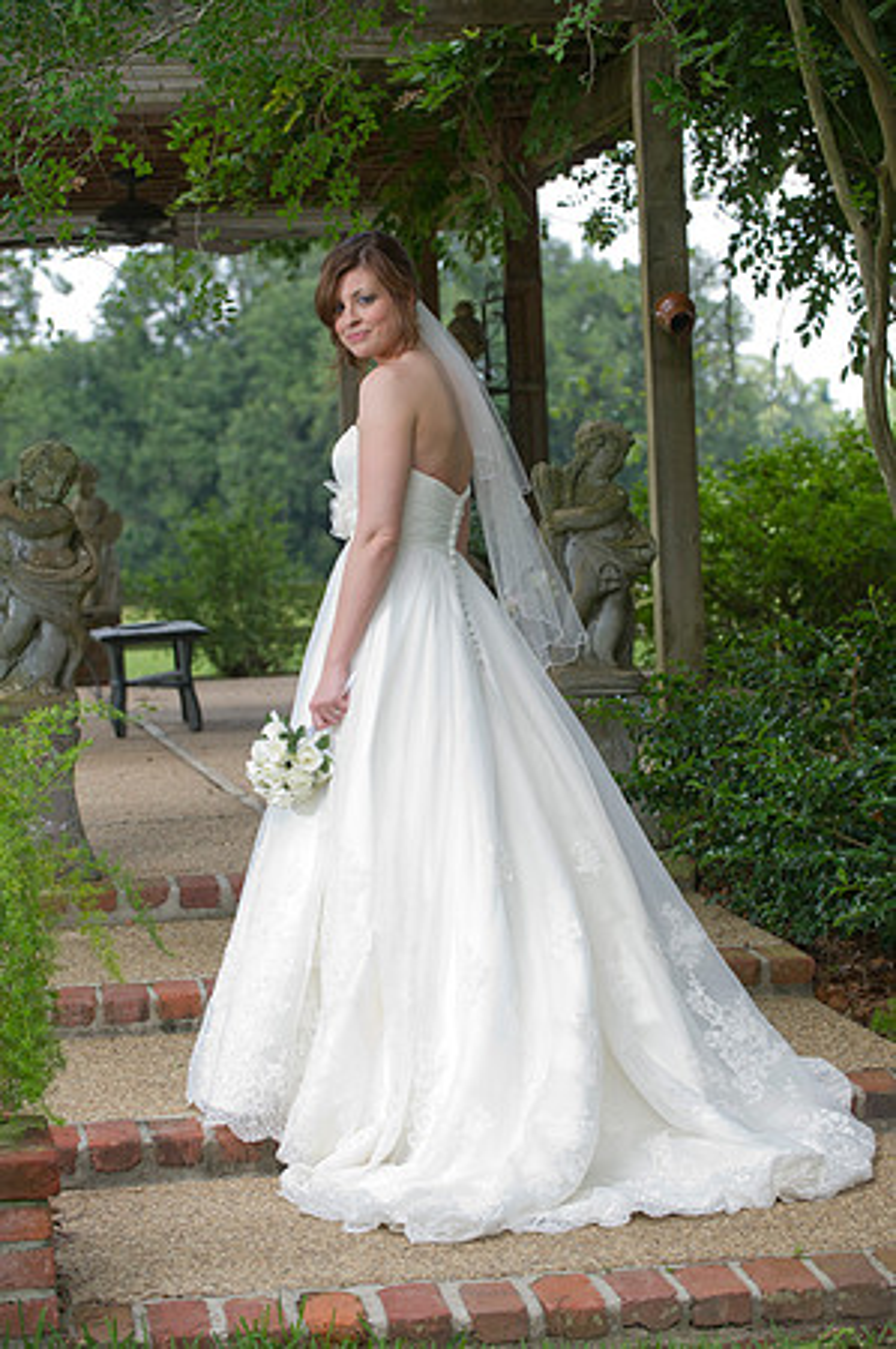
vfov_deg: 20.0
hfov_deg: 13.4
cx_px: 448
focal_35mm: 102
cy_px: 674
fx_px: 3817
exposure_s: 1/200
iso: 500
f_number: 5
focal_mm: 102
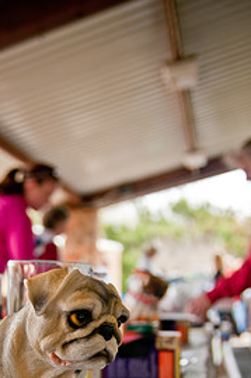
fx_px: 577
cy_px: 311
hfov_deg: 24.3
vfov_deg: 35.0
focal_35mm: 55
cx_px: 69
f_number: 2.8
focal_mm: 22
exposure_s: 1/200
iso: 200
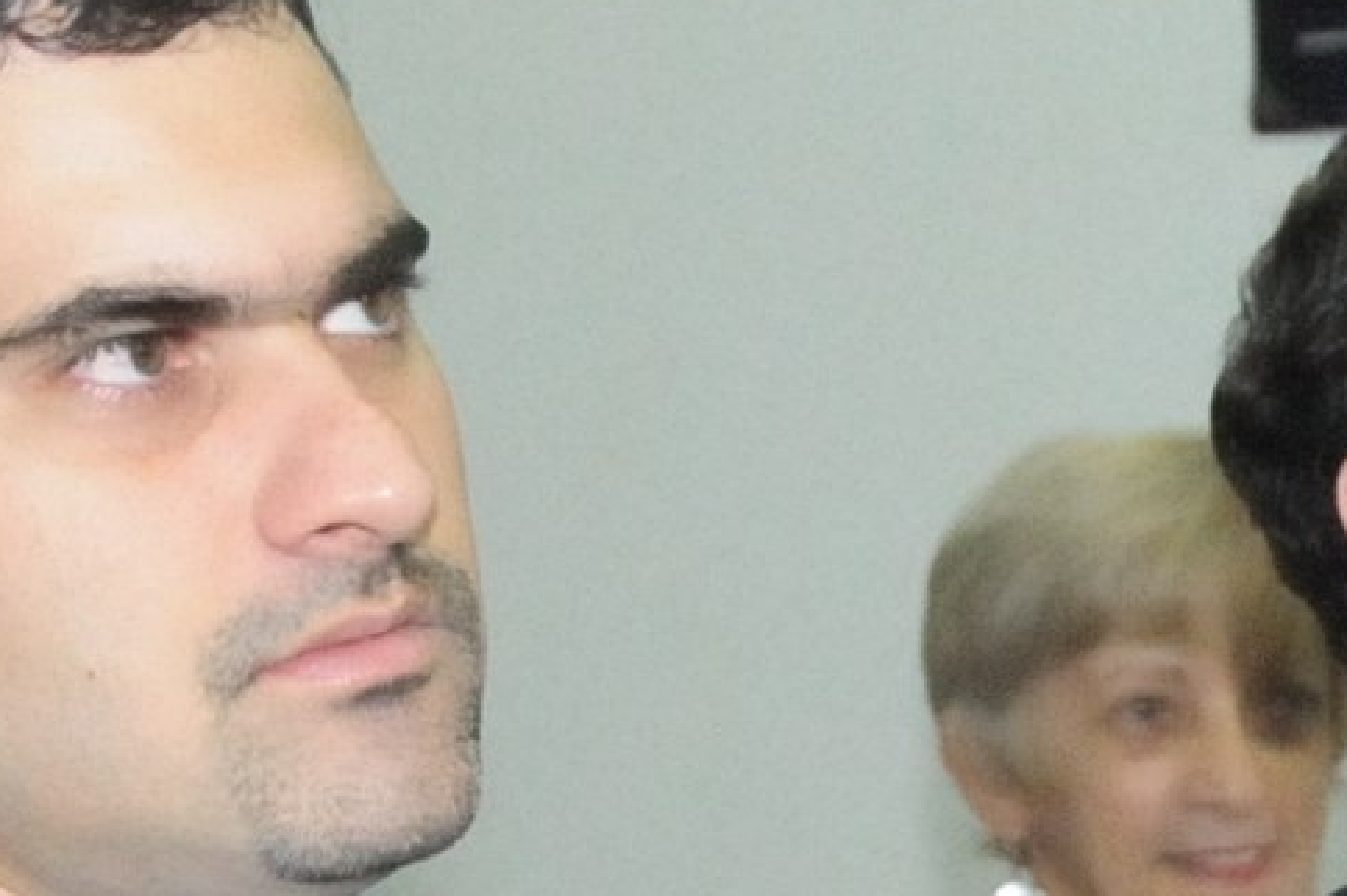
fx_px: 6955
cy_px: 1366
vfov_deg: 7.2
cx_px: 1611
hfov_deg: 10.9
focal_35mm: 186
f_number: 4
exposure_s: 1/250
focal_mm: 28
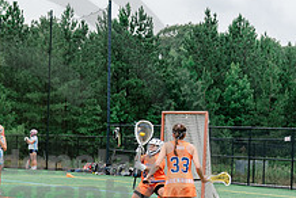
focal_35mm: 239
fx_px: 1968
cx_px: -23
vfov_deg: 5.8
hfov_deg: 8.5
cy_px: 177
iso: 250
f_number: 4.5
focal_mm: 90
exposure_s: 1/320
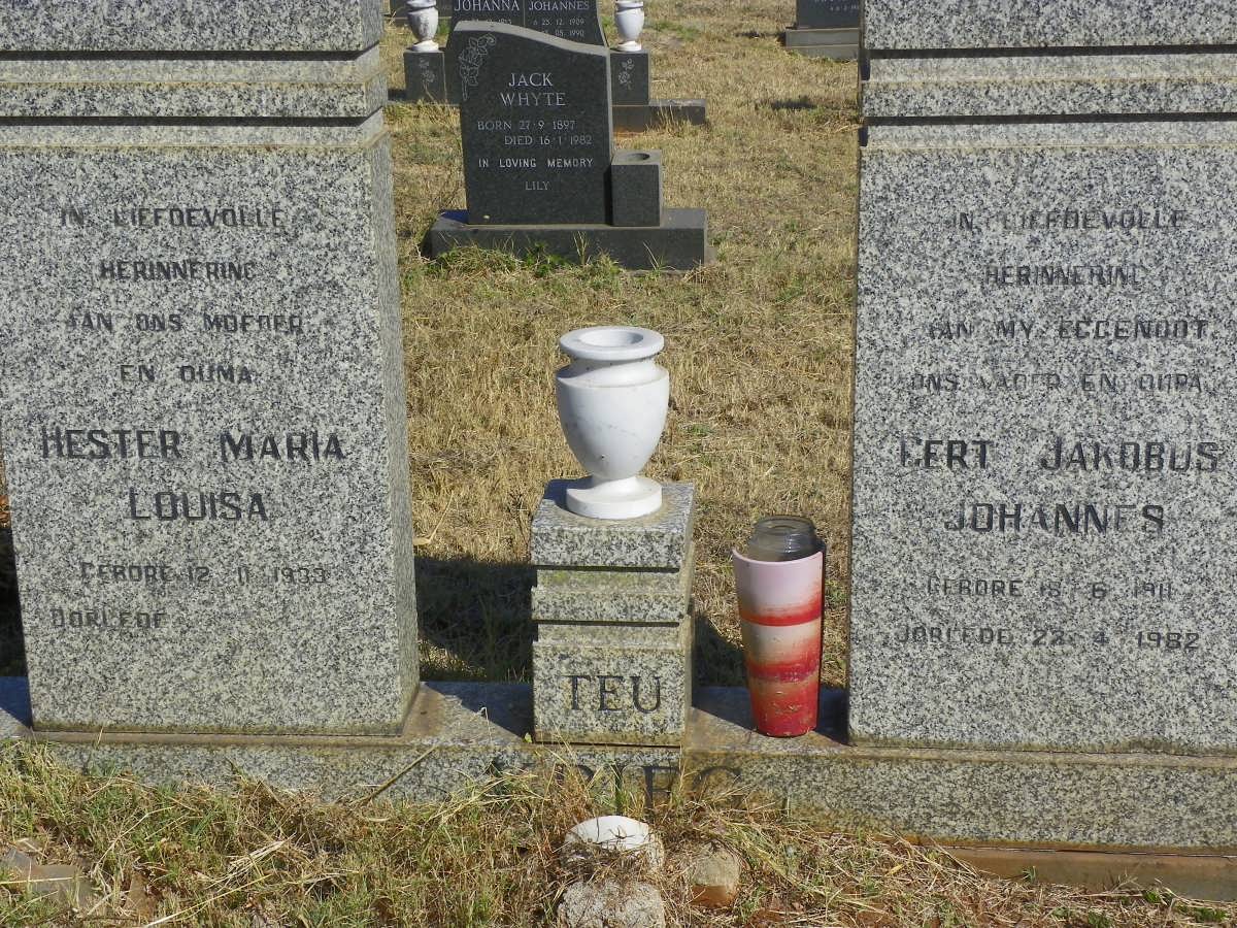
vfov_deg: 24.4
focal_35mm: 60
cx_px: 618
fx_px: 2144
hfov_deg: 32.2
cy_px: 464
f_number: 5.6
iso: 64
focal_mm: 10.7
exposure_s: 1/320
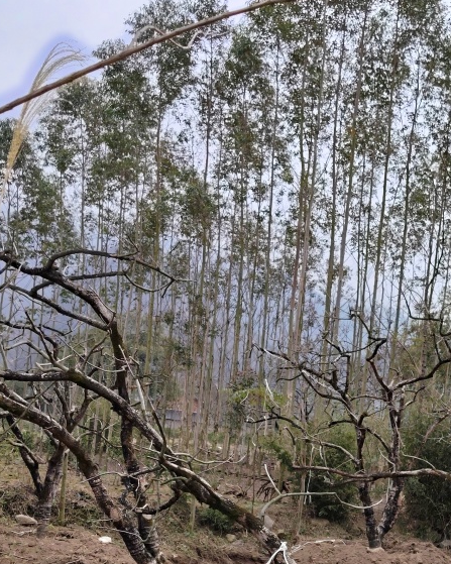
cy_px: 502
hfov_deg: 27.2
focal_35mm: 54
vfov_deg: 33.1
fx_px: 901
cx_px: 394
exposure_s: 1/1576
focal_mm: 4.22
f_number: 1.8
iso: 52
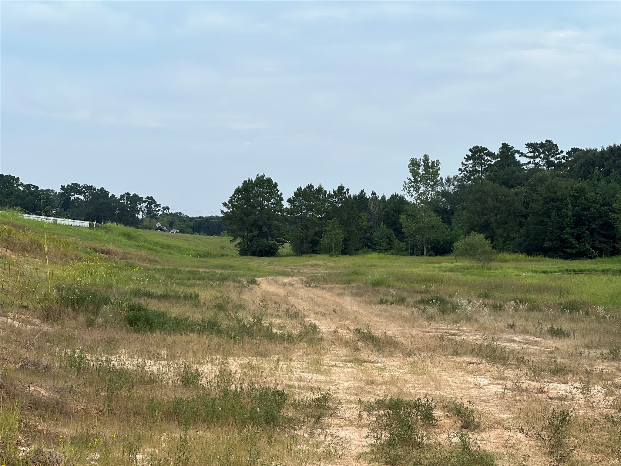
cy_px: 233
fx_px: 1381
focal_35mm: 77
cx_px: 310
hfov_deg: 25.3
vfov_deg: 19.1
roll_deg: +0.5
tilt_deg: +0.3
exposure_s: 1/641
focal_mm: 9
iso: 32
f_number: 2.8
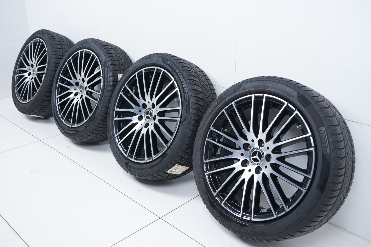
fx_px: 350
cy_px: 124
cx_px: 186
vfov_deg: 38.8
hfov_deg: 55.8
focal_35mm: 34
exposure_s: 1/100
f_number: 7.1
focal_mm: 34
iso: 250
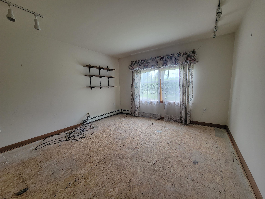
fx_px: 100
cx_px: 132
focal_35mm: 13
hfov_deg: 106.2
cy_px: 100
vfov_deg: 89.9
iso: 80
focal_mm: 2.2
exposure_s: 1/60
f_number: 2.2
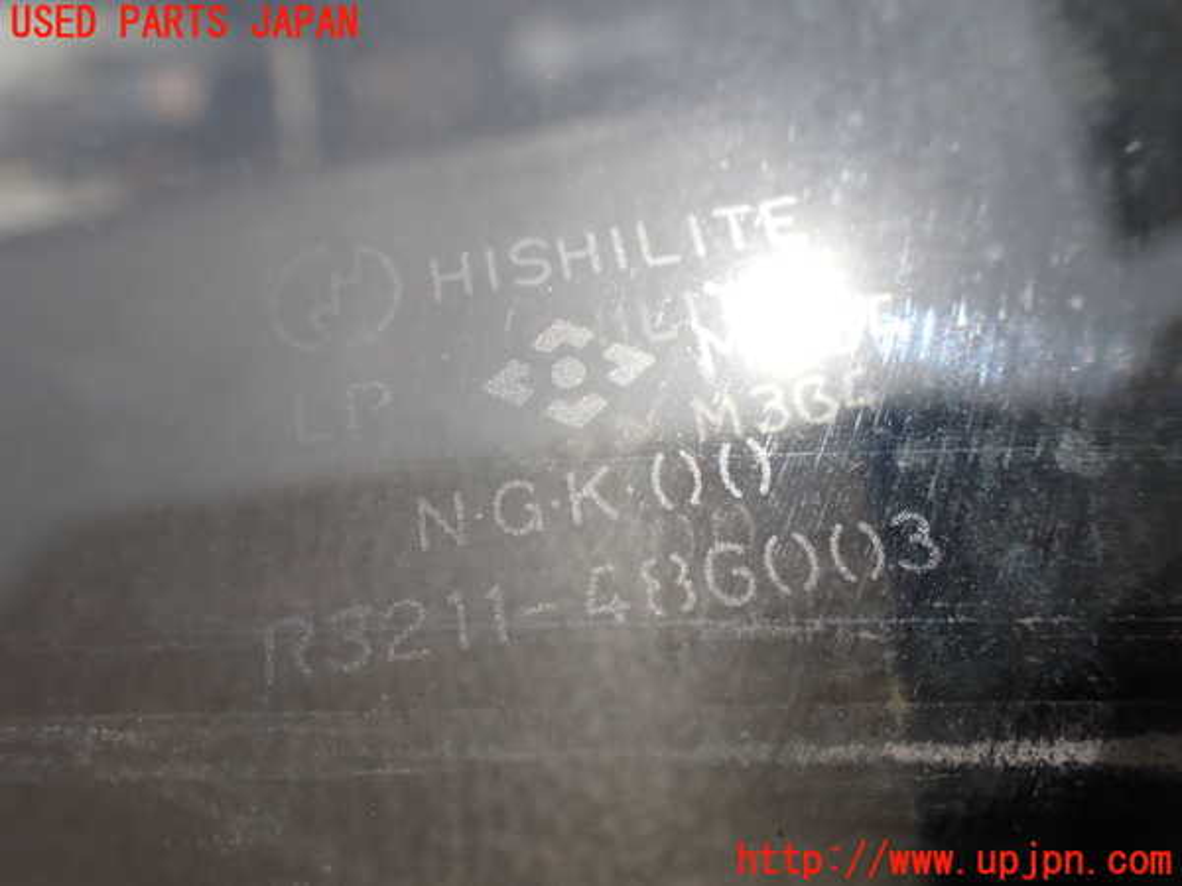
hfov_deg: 60.0
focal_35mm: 30
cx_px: 591
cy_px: 443
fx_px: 1024
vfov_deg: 46.8
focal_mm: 5.4
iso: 100
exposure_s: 1/200
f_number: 9
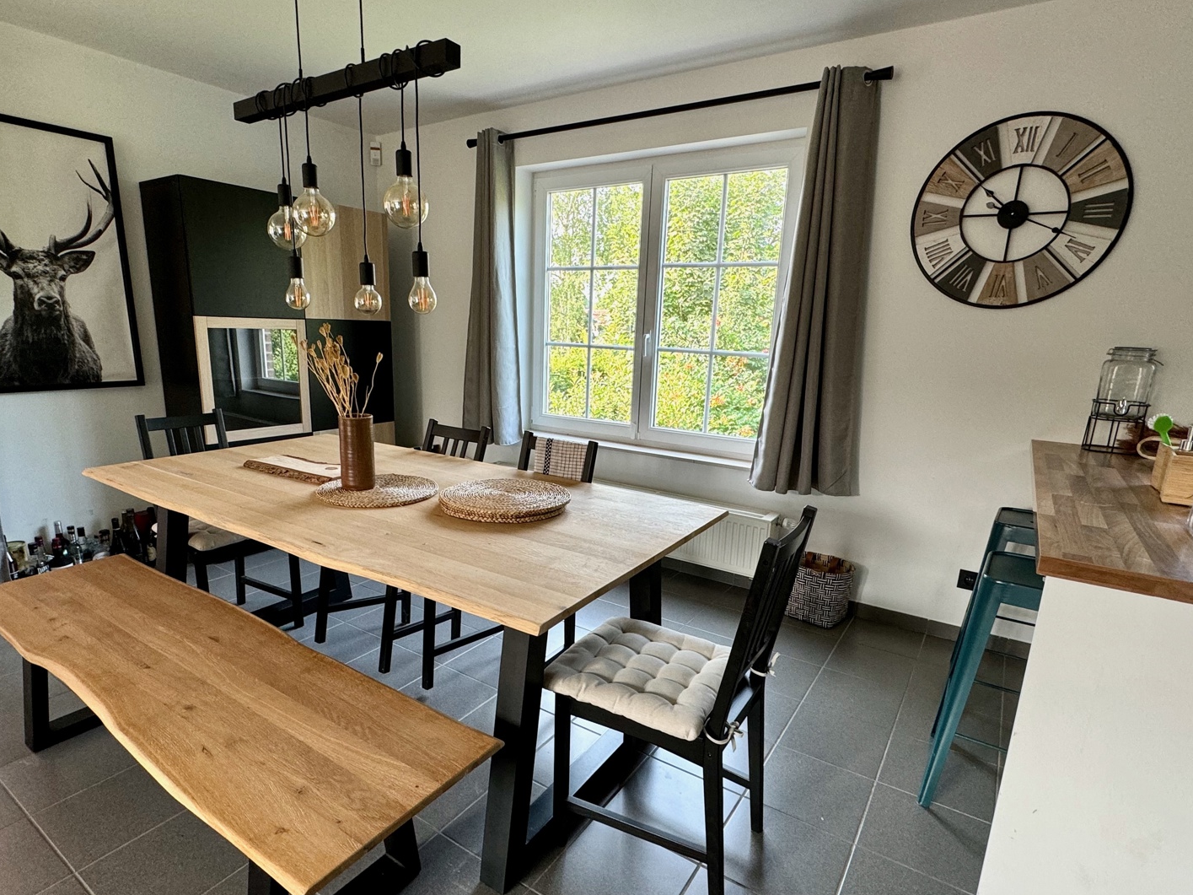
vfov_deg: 68.6
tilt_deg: -12.9
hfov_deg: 84.6
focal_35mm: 19
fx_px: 655
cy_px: 484
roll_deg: -1.7
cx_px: 573
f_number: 2.2
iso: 125
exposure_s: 1/99
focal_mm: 2.22
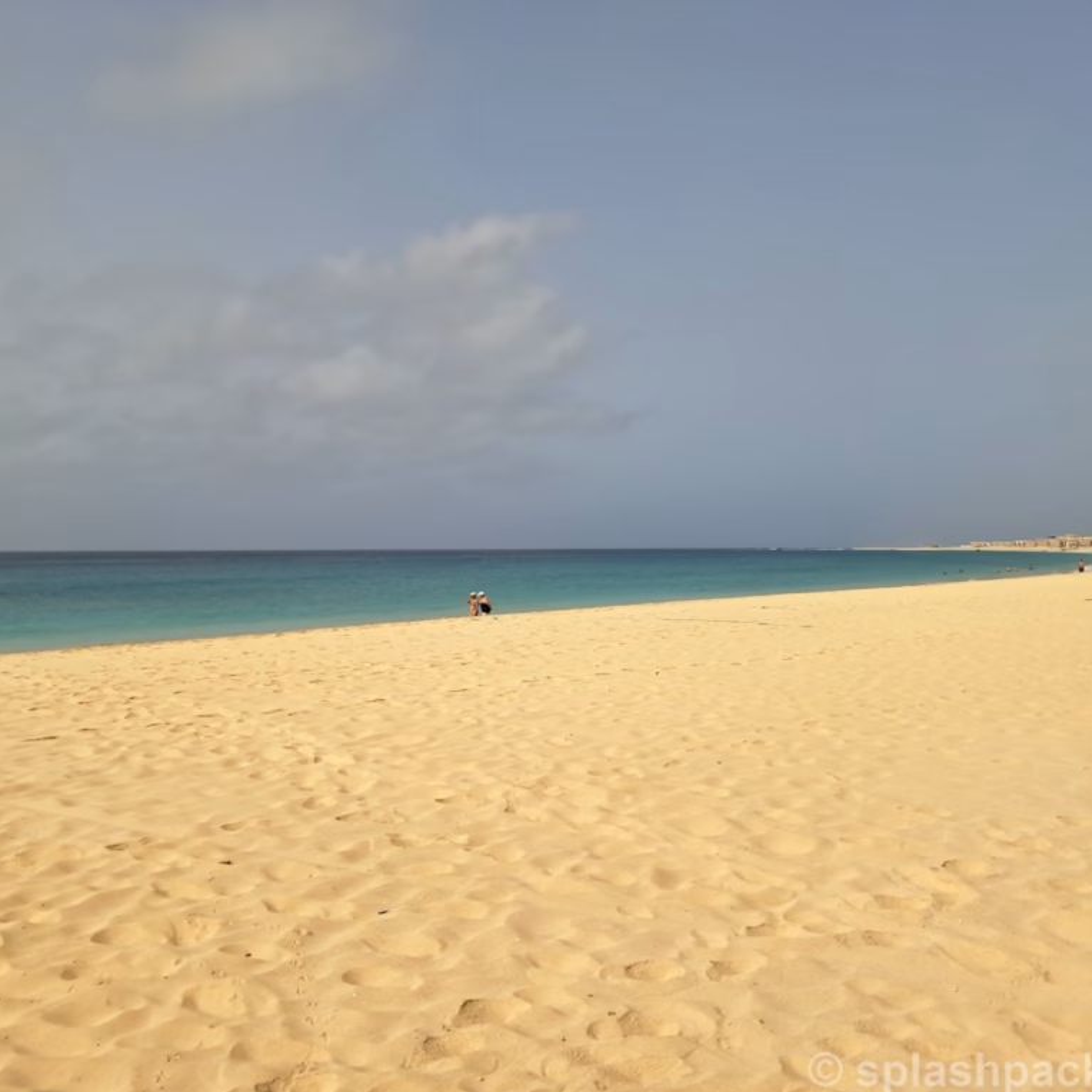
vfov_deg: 51.1
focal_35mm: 32
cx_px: 525
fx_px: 1142
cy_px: 547
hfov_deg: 51.1
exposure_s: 1/1277
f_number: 1.8
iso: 50
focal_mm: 4
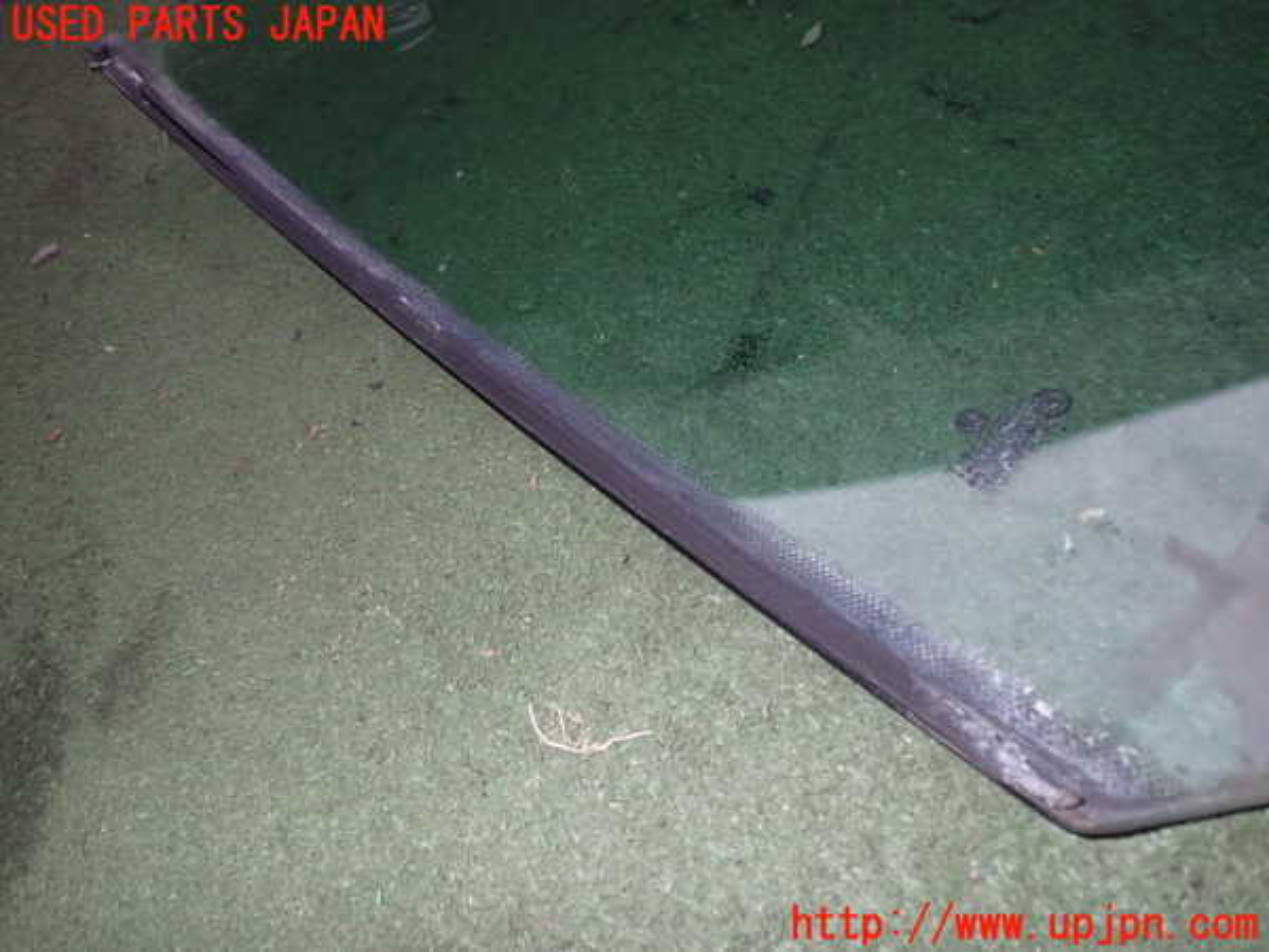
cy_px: 476
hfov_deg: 60.0
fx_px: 1100
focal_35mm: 30
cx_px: 634
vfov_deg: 46.8
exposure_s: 1/30
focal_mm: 5.4
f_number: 6.3
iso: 100
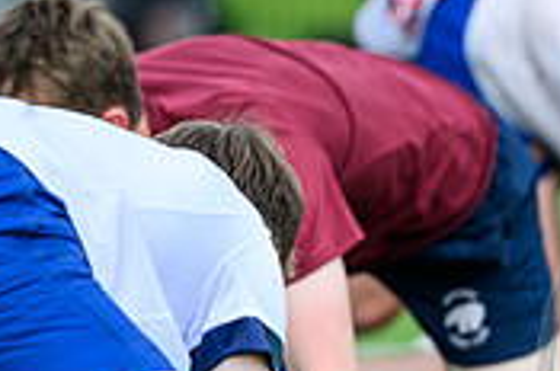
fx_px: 20635
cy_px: 398
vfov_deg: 1.0
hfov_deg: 1.6
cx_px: 864
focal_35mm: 1329
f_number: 3.2
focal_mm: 400
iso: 160
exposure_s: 1/640
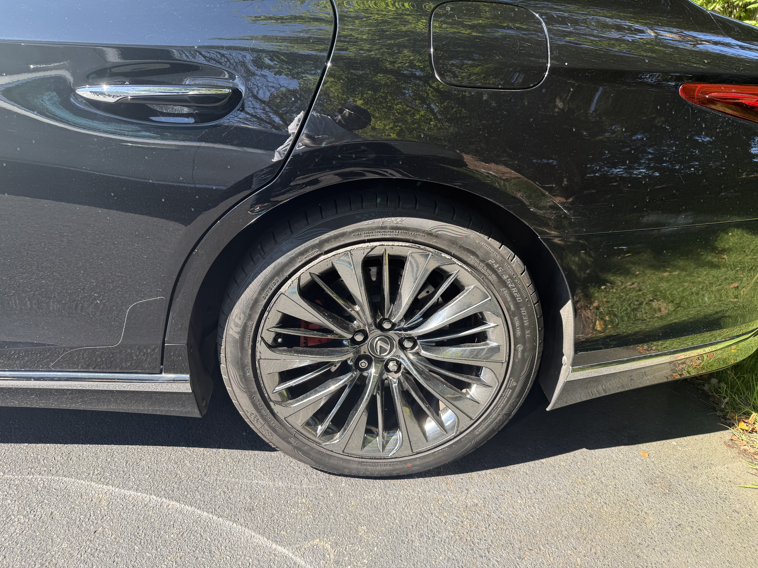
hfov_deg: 71.6
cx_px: 379
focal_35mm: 24
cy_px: 284
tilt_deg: -24.9
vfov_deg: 56.8
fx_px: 526
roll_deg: -1.8
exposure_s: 1/440
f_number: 1.78
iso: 80
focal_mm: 6.76
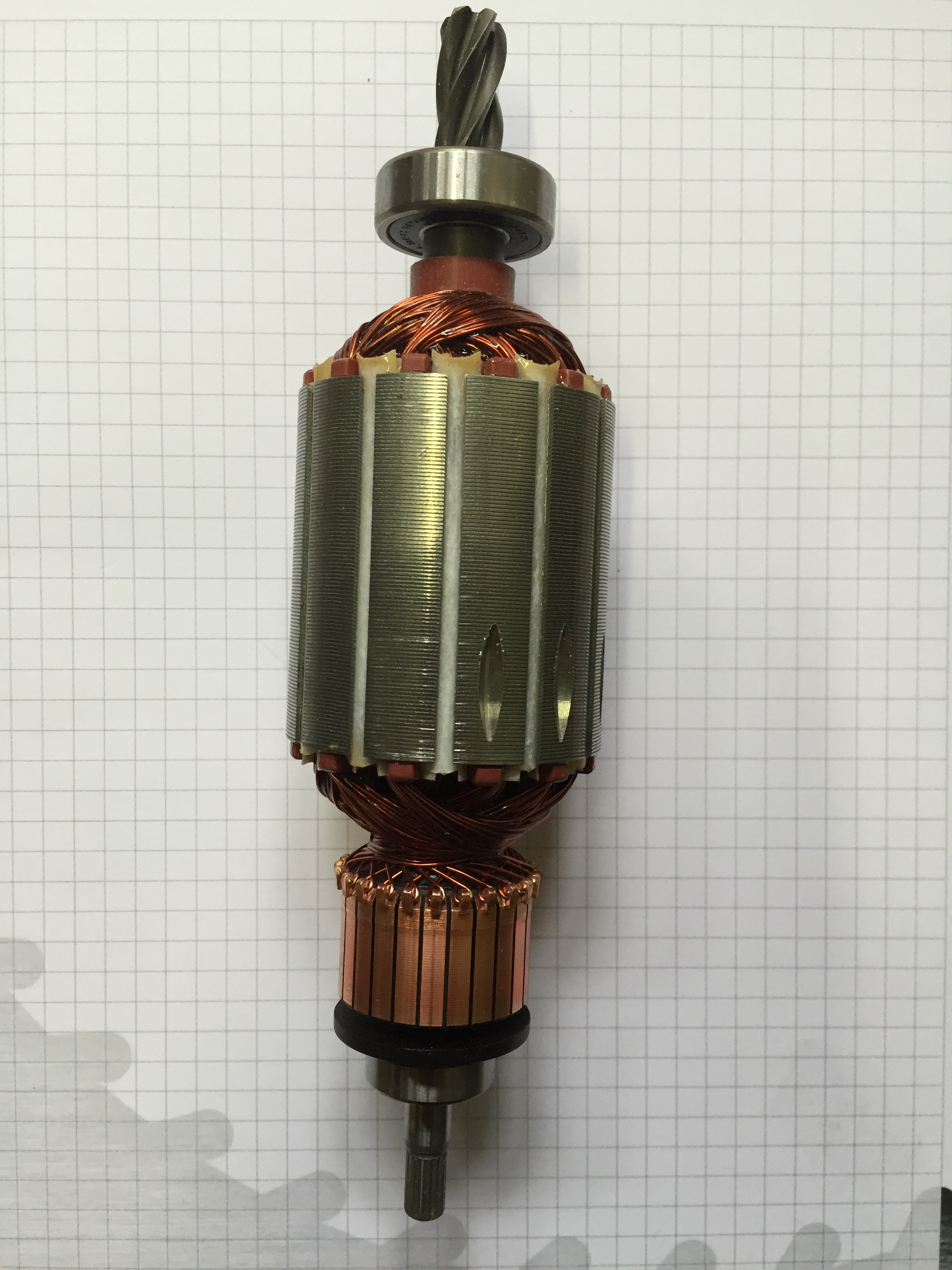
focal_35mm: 29
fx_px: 1063
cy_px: 635
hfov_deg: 48.2
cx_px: 476
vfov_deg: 61.7
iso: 50
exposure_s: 1/33
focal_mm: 4.15
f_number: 2.2
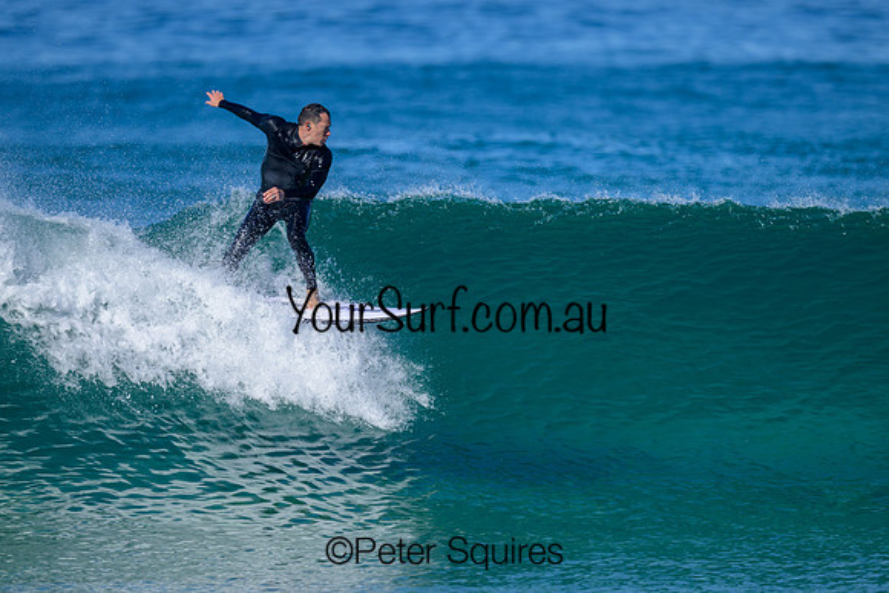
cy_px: 318
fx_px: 21527
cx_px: 440
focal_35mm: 872
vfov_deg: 1.6
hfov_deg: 2.4
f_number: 6.3
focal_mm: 800
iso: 320
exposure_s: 1/2000
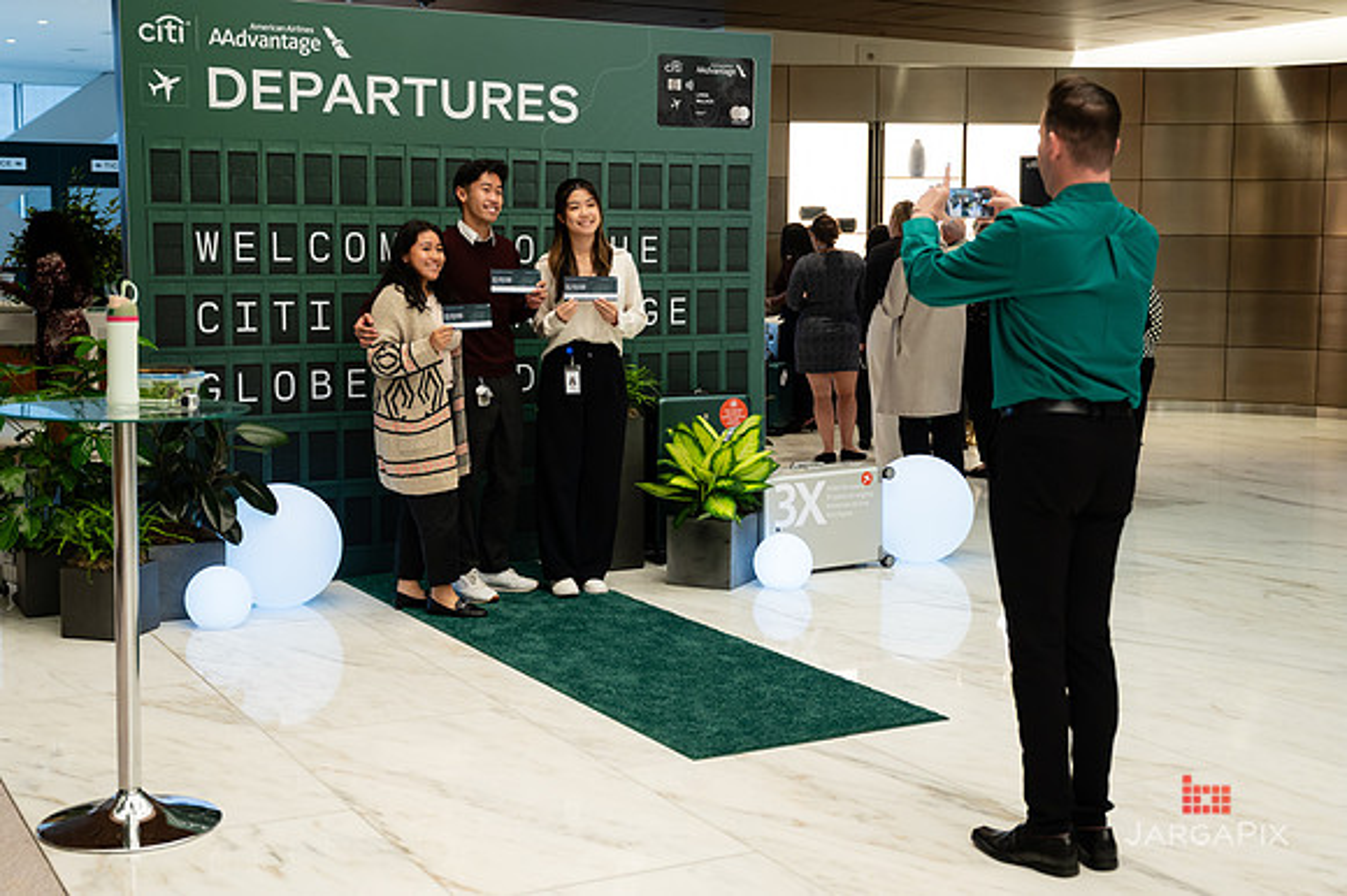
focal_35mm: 47
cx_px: 675
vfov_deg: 28.7
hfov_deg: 42.1
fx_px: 1750
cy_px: 425
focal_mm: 43
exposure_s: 1/200
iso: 1000
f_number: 3.2
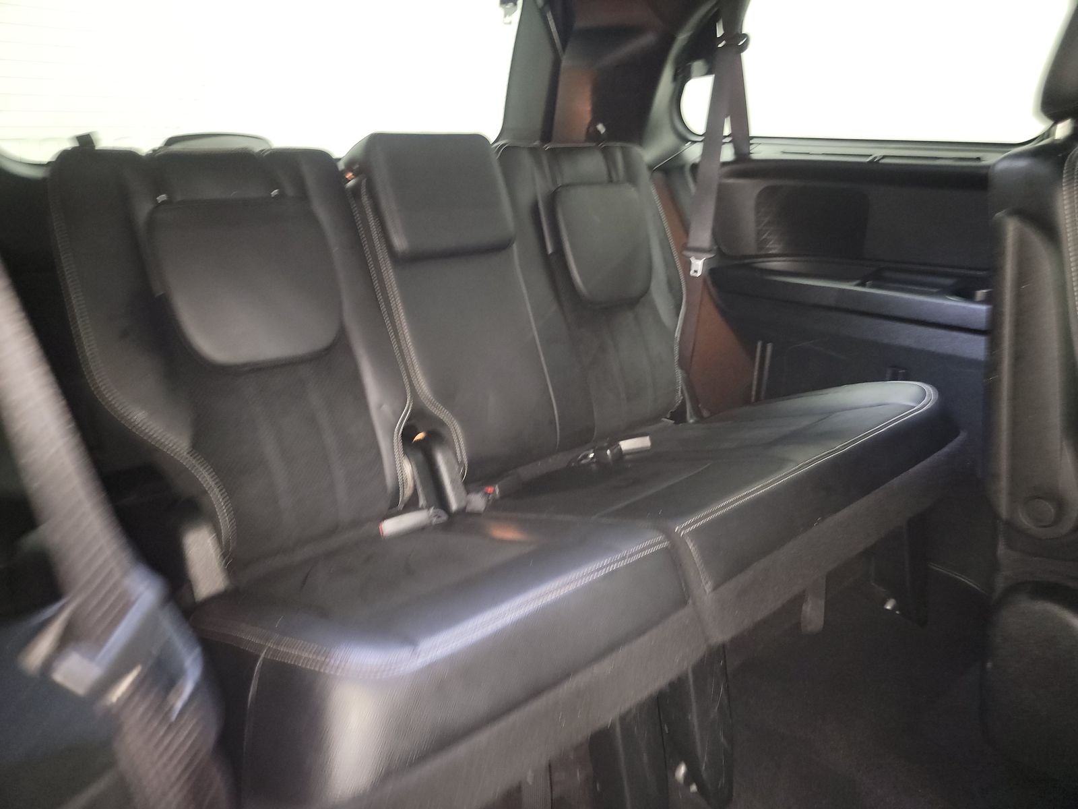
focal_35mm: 24
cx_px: 539
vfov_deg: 56.8
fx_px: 747
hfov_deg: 71.6
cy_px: 404
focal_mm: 6.7
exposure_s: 1/9
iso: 864
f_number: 1.8
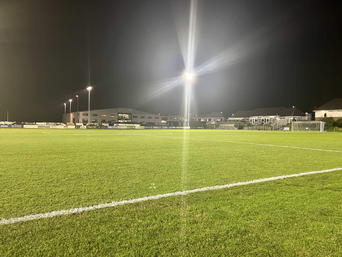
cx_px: 171
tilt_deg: -0.8
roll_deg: -1.4
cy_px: 128
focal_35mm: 26
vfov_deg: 53.1
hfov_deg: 67.3
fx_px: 257
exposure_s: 1/50
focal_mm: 5.7
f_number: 1.5
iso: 320
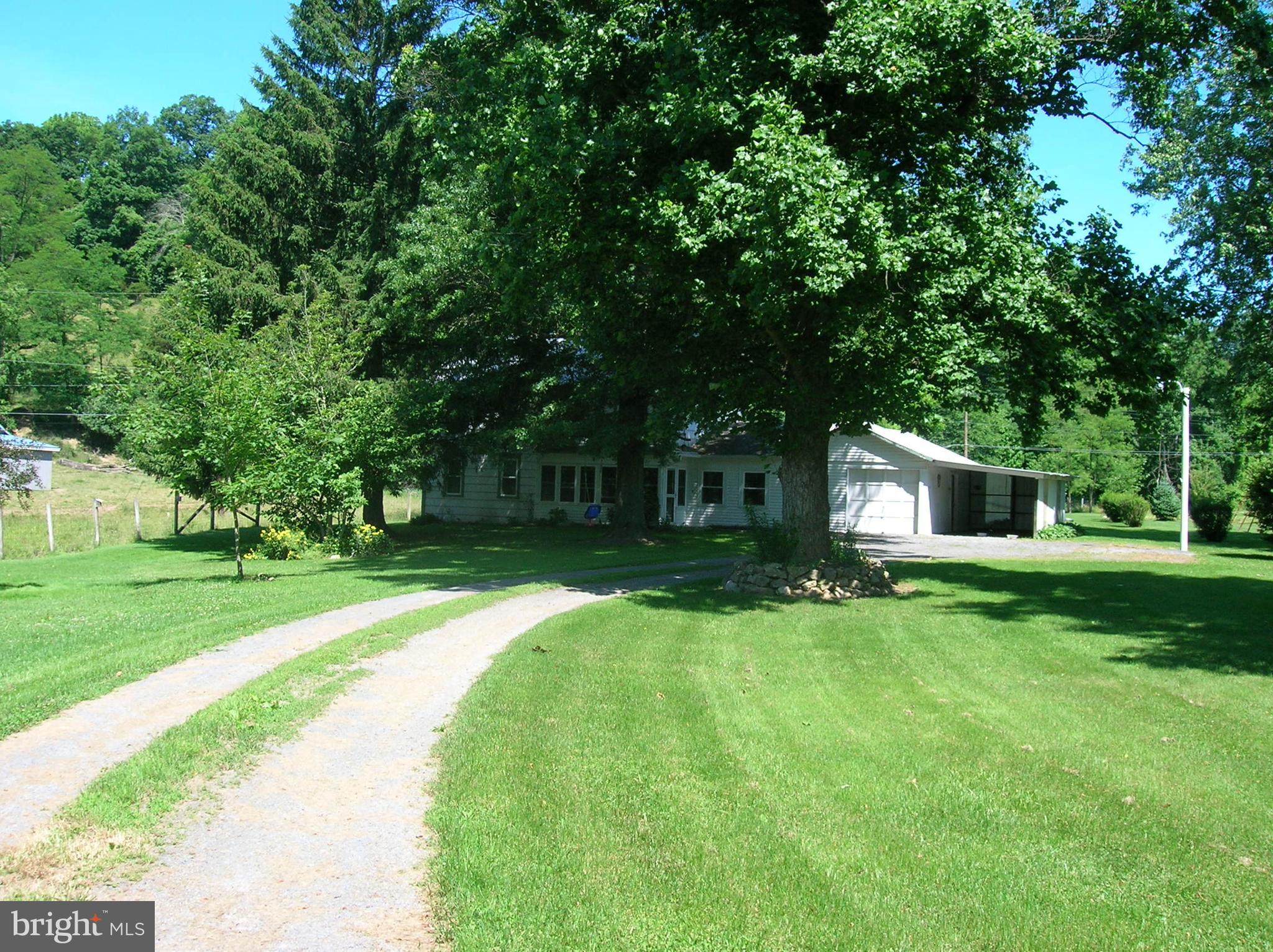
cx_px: 636
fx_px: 1249
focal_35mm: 34
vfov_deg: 41.7
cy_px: 476
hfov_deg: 54.0
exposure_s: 1/138
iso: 50
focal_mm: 5.7
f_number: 4.9
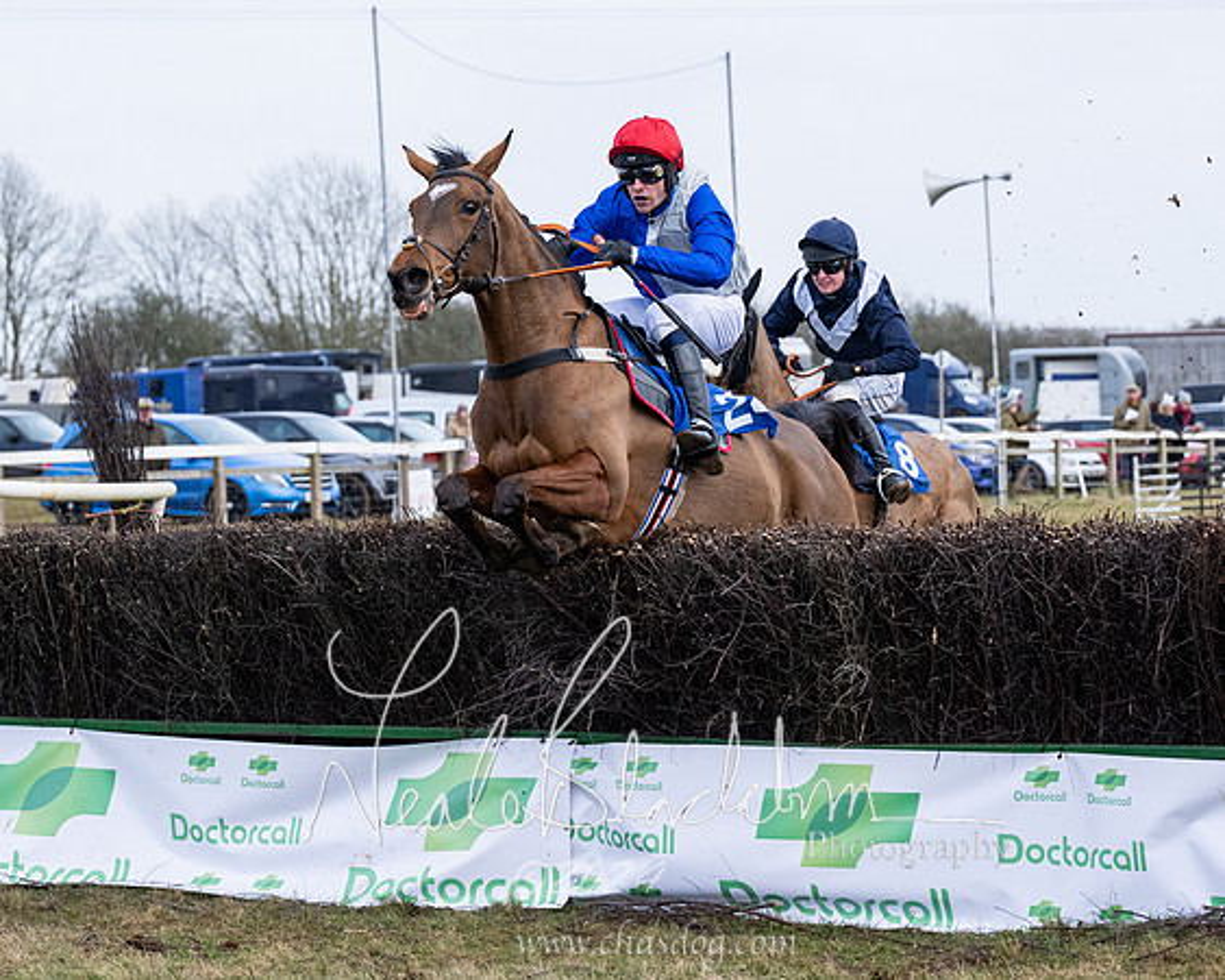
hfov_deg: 13.9
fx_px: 5013
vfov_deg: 11.2
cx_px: 570
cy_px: 501
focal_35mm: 138
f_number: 4
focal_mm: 70
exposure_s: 1/1250
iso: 800
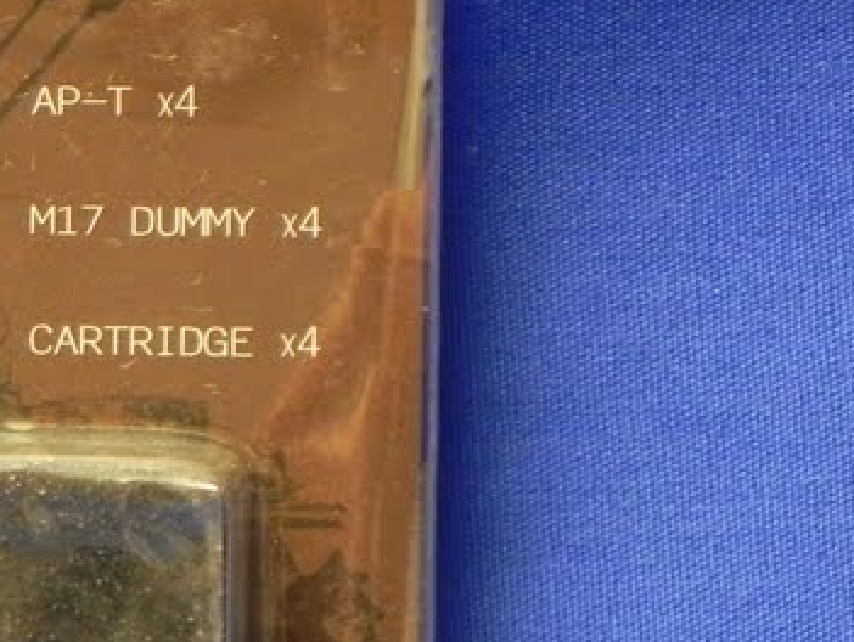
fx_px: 7557
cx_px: 17
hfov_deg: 6.4
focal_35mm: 306
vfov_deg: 4.9
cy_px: 306
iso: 400
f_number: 4
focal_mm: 18.8
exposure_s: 1/10.4
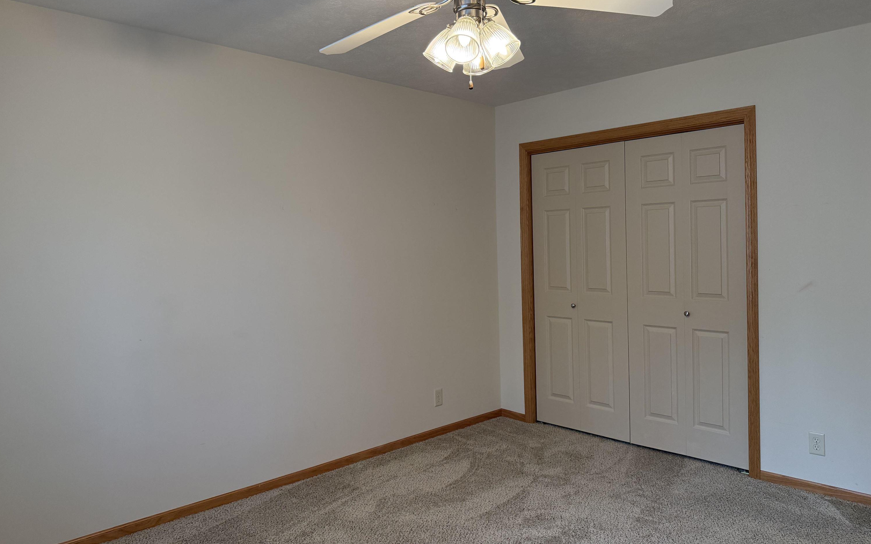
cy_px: 251
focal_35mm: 26
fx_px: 617
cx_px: 432
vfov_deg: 47.6
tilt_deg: -0.5
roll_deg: +0.9
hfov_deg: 70.4
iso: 200
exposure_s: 1/120
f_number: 1.78
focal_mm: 6.76
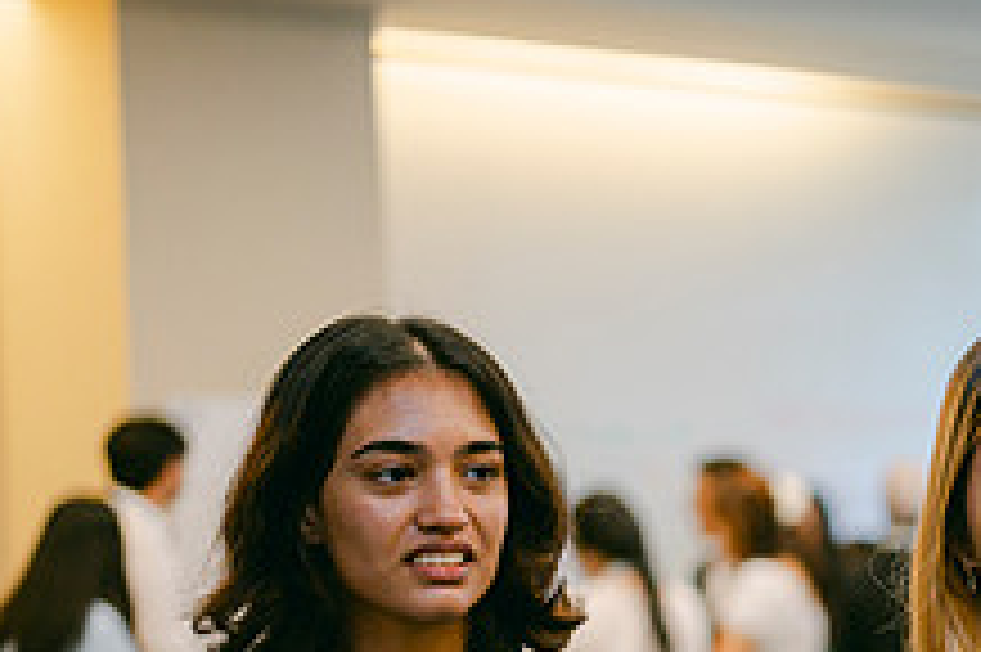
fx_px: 3621
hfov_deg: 14.9
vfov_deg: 10.1
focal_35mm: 133
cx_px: 1184
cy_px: 818
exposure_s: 1/100
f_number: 2
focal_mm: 50
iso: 500
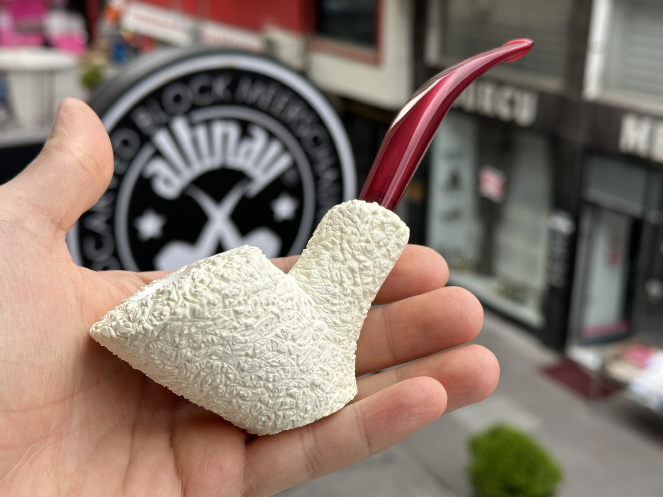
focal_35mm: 48
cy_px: 248
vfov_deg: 30.3
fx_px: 919
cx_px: 332
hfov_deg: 39.7
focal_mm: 6.86
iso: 64
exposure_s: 1/1145
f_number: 1.78
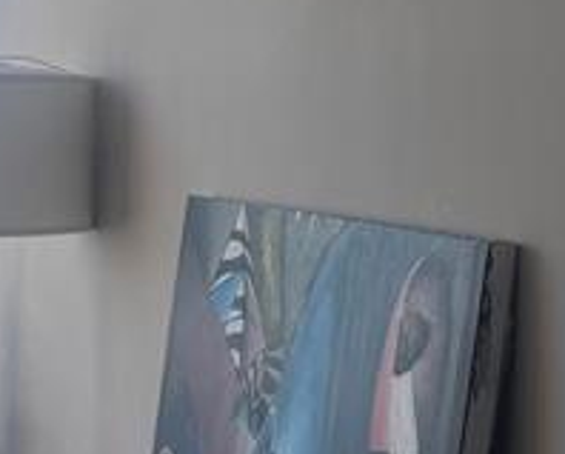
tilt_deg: -3.1
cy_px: 234
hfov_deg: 15.7
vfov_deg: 12.8
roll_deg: -1.8
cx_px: 477
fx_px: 2026
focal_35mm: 121
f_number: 1.78
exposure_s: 1/782
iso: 80
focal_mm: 6.76
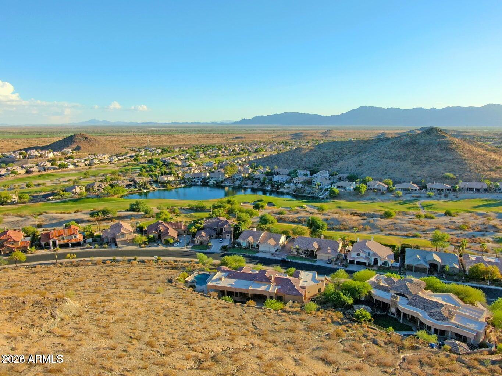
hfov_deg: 71.6
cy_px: 188
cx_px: 251
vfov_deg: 56.8
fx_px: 348
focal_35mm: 24
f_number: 2.8
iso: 100
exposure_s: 1/60
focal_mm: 4.39
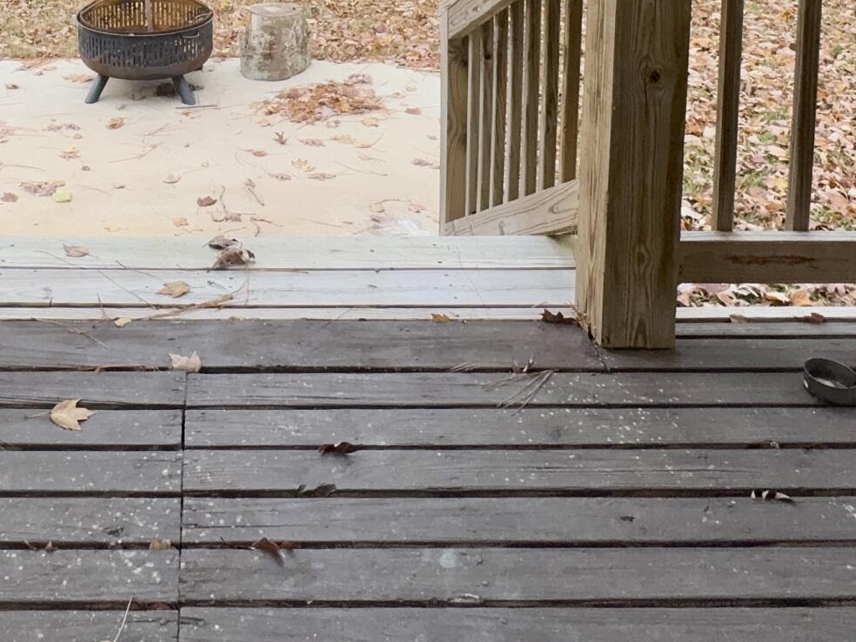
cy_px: -201
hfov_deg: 42.4
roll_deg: -0.1
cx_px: 205
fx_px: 1063
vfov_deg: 27.7
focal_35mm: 43
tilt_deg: -5.6
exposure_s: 1/324
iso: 40
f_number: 2.2
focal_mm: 2.22
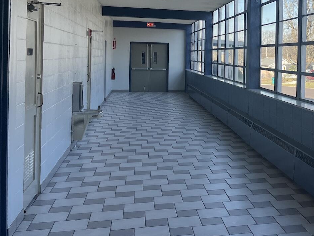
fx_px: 481
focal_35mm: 53
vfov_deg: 27.2
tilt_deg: -0.9
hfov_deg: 33.6
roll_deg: -0.6
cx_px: 301
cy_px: 61
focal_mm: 5.1
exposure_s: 1/592
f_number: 1.6
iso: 50
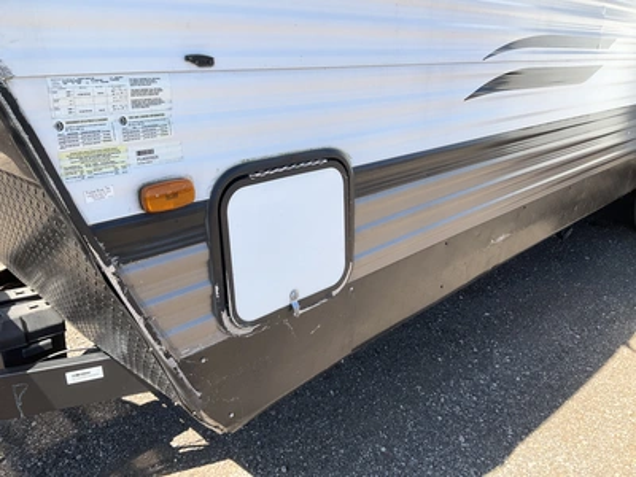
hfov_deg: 61.7
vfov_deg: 48.2
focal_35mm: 29
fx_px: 533
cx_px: 318
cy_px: 238
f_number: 1.8
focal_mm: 3
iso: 25
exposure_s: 1/620
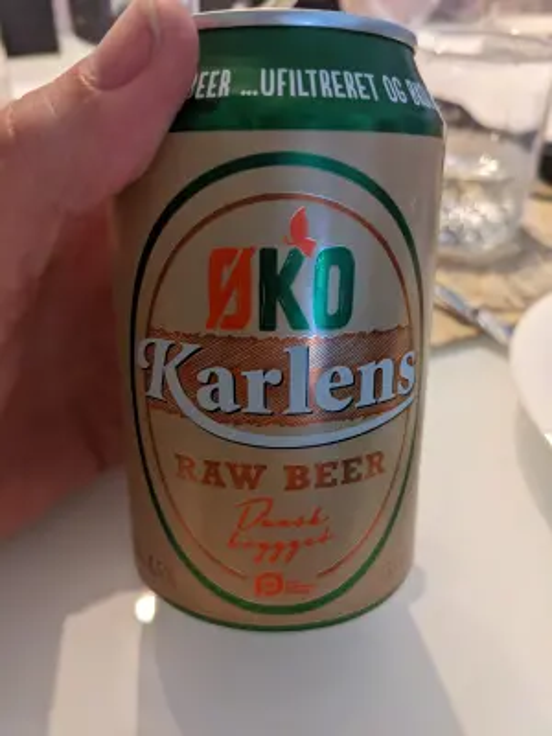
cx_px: 276
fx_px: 574
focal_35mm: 27
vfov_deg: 65.3
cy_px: 368
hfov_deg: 51.4
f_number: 1.73
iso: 216
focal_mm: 4.38
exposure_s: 1/25.5
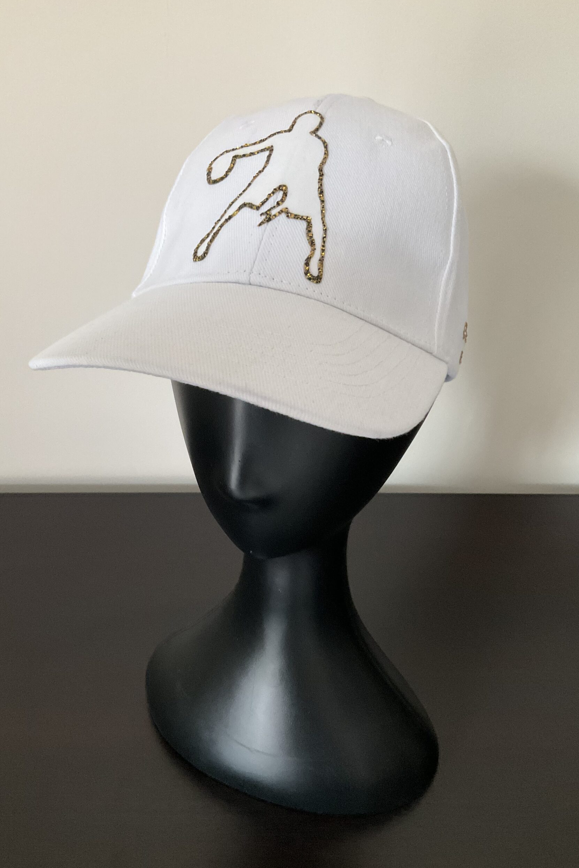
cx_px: 268
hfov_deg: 42.3
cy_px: 435
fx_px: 748
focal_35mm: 31
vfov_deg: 60.3
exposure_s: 1/60
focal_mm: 3
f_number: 1.8
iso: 250
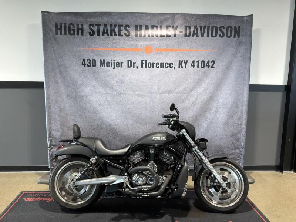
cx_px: 148
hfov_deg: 63.4
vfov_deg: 49.7
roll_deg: -0.8
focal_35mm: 28
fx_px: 239
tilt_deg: -8.9
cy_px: 111
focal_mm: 3
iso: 64
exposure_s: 1/107
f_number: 1.8
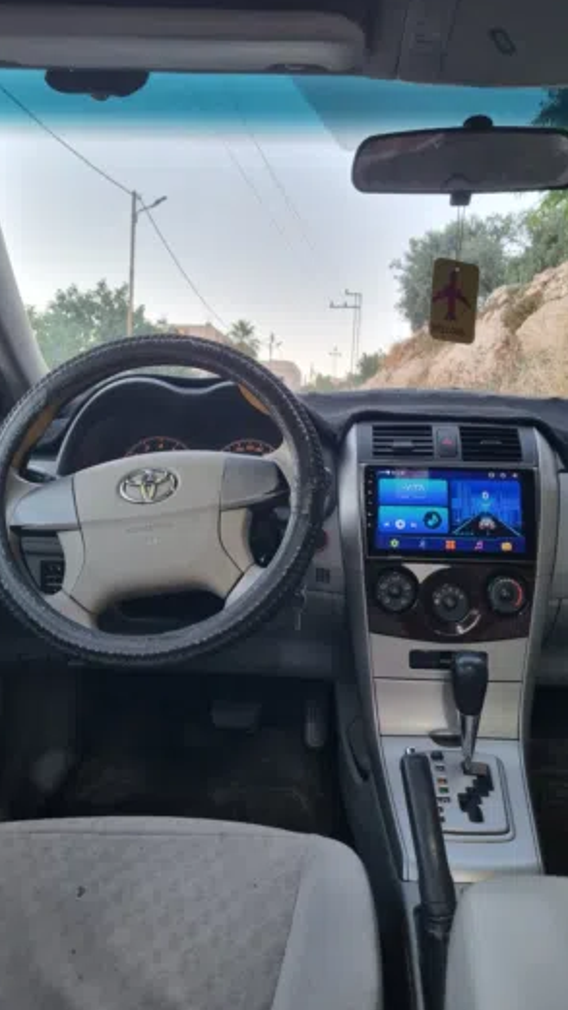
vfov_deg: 66.1
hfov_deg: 40.0
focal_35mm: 29
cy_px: 503
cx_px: 339
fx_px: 777
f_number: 1.8
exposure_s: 1/120
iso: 250
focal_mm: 5.4
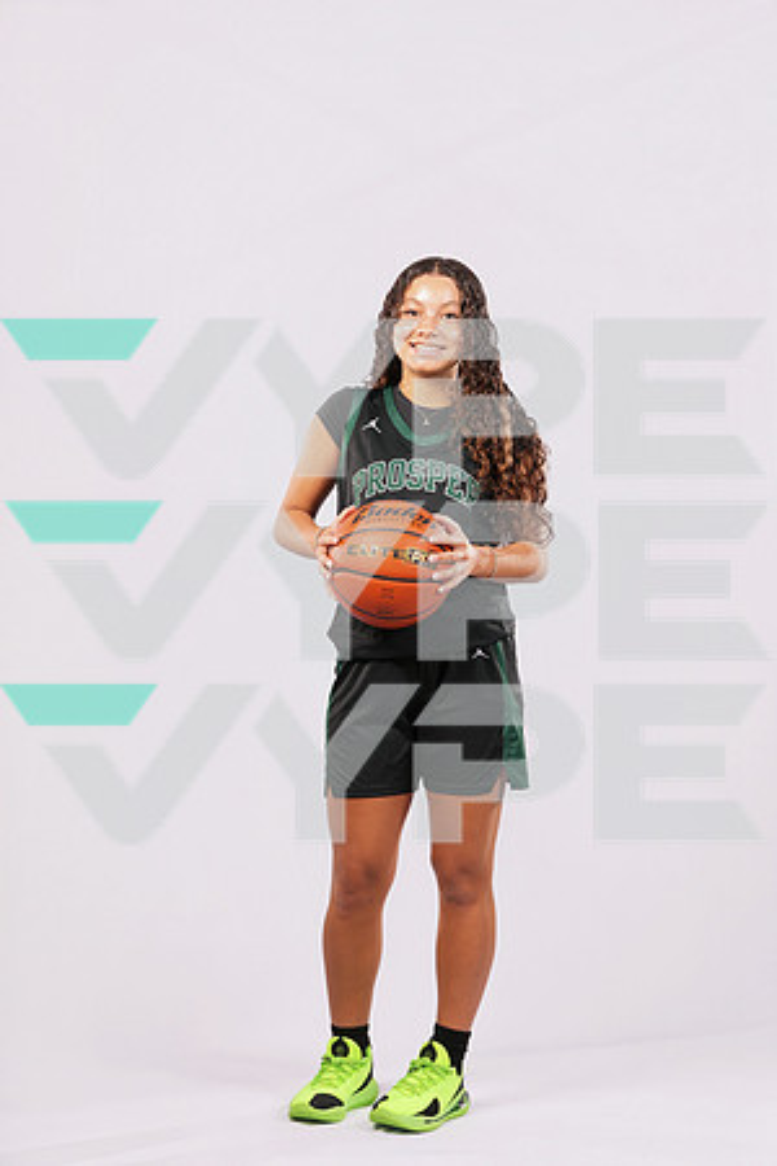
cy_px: 583
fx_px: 2266
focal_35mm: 70
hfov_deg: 19.5
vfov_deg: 28.8
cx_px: 388
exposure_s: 1/200
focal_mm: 70
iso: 125
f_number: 8
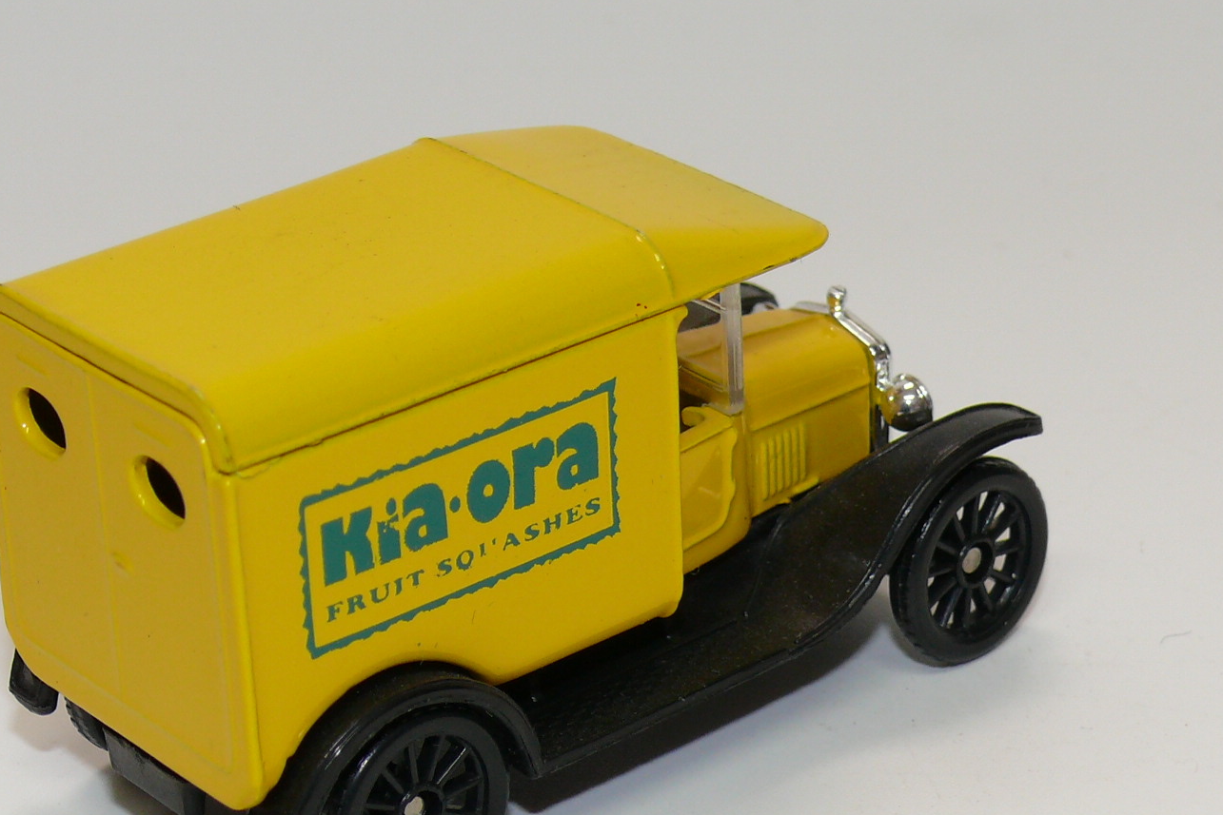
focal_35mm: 123
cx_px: 484
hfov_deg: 16.6
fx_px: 4179
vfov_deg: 11.1
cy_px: 490
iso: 100
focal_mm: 12.9
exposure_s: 1/30
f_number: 4
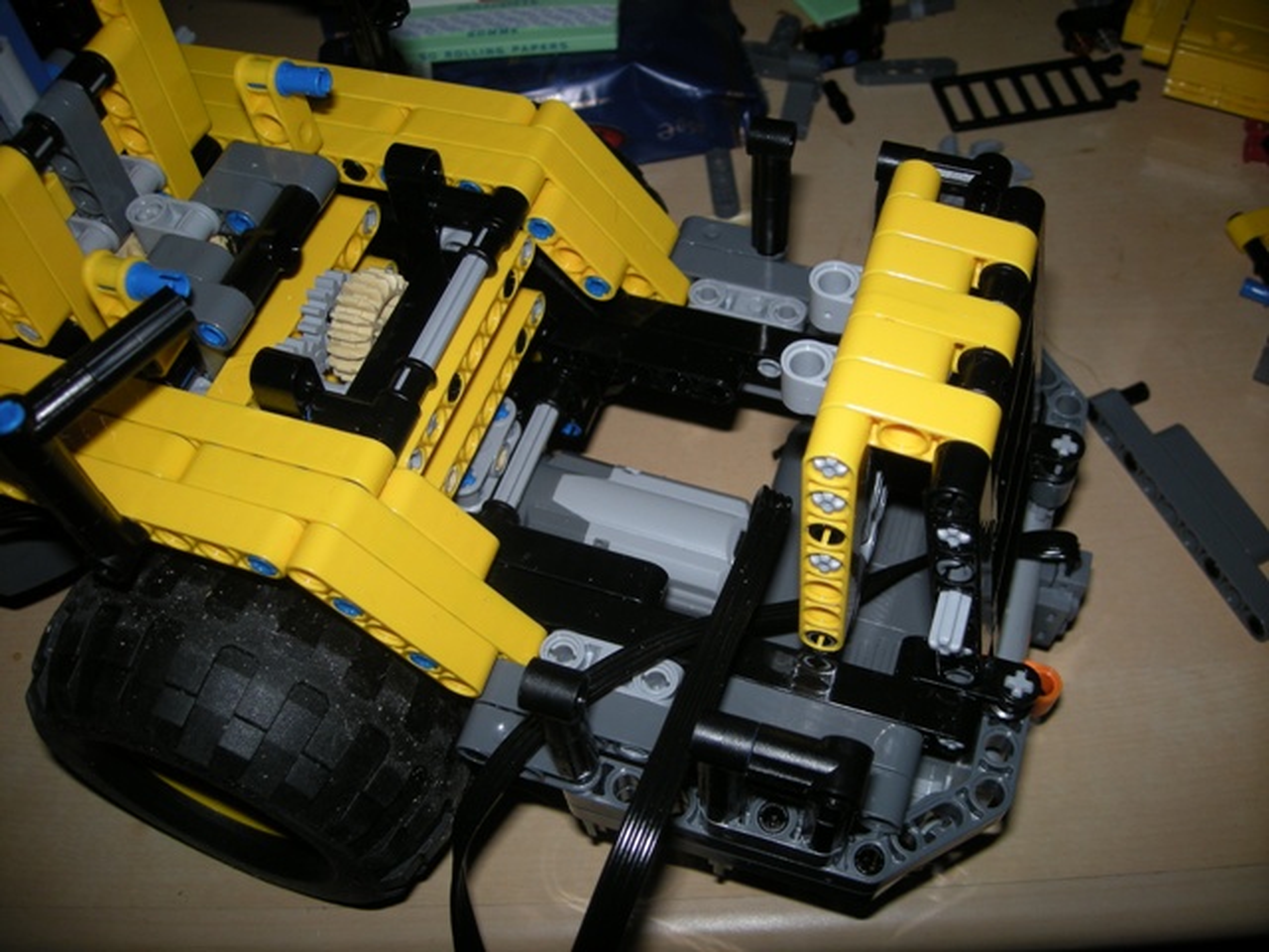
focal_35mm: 35
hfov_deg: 52.6
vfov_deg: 40.7
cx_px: 634
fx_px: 1283
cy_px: 476
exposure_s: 1/60
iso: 64
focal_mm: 5.7
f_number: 5.7
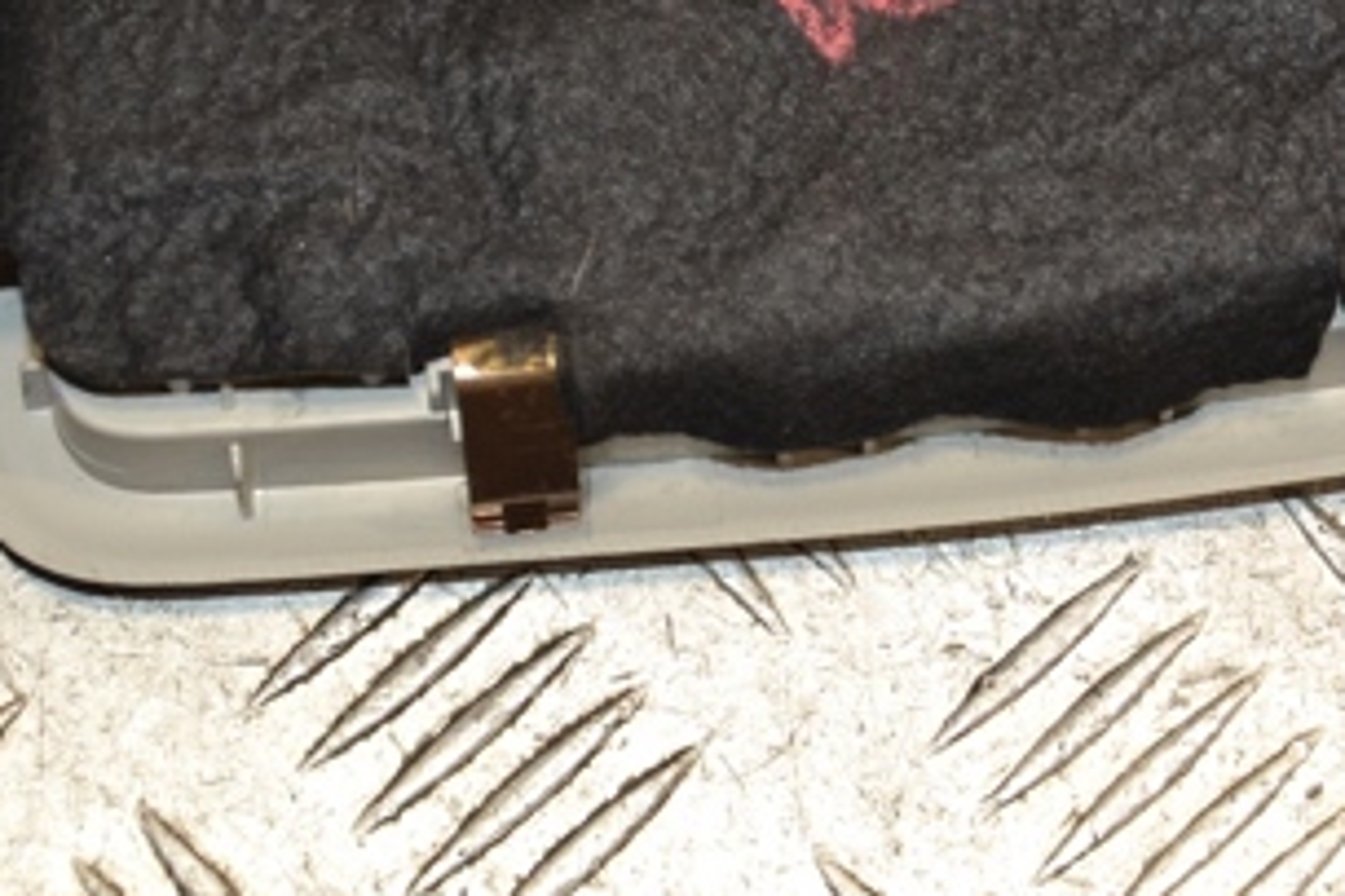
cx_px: 838
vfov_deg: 9.1
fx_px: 5638
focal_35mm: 151
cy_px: 137
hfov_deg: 13.6
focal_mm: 48
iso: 800
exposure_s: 1/200
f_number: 5.6
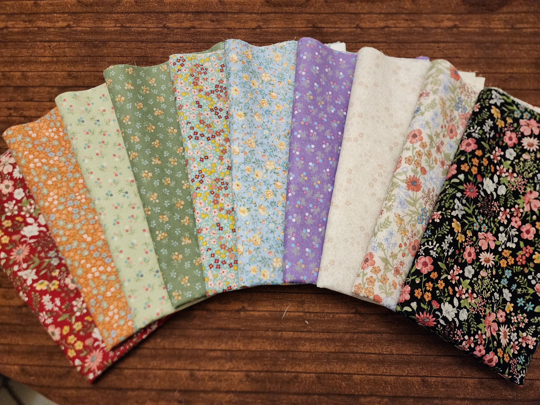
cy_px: 202
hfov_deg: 73.9
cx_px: 270
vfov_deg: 58.9
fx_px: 359
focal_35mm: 23
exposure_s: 1/120
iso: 800
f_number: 1.8
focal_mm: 6.4
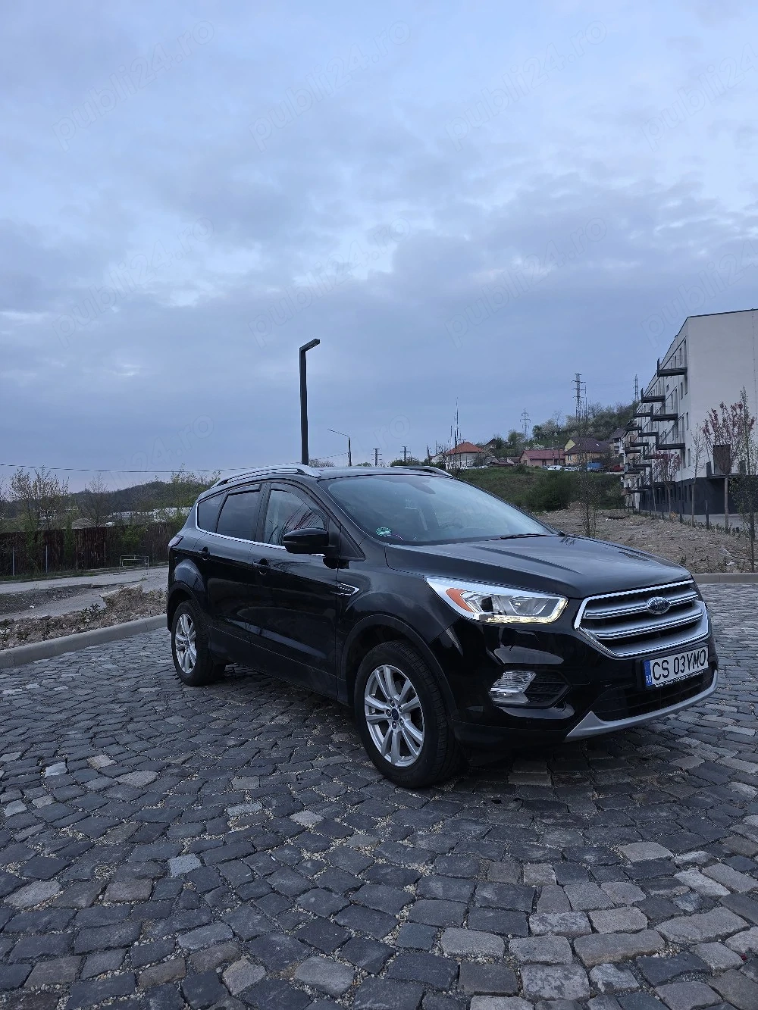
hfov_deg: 58.9
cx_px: 379
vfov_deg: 73.9
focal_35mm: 23
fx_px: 671
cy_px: 505
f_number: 1.7
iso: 32
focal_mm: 6.3
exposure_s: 1/50.3
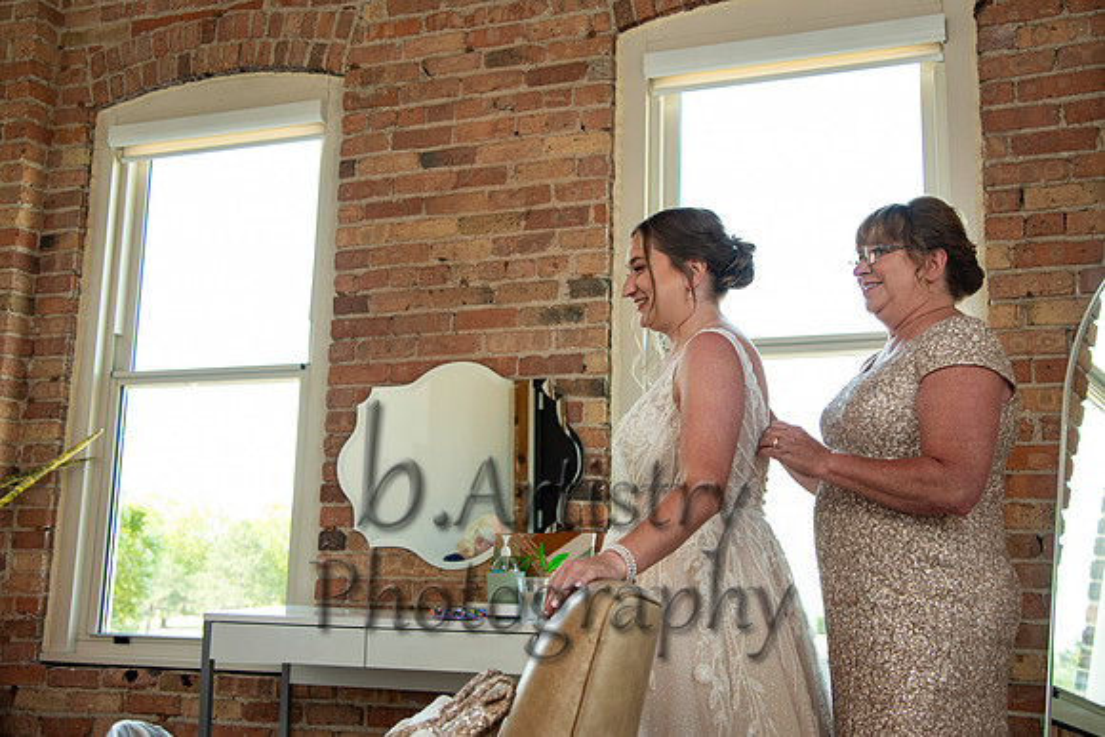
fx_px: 1263
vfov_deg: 32.5
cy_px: 341
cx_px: 582
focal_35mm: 41
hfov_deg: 47.2
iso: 400
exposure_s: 1/125
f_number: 4
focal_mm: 34
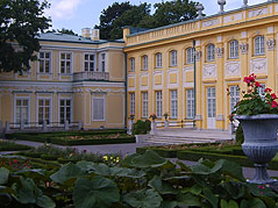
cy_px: 77
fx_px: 530
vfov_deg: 22.2
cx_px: 213
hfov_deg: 28.9
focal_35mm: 66
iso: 50
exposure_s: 1/1000
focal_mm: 5.8
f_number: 2.8
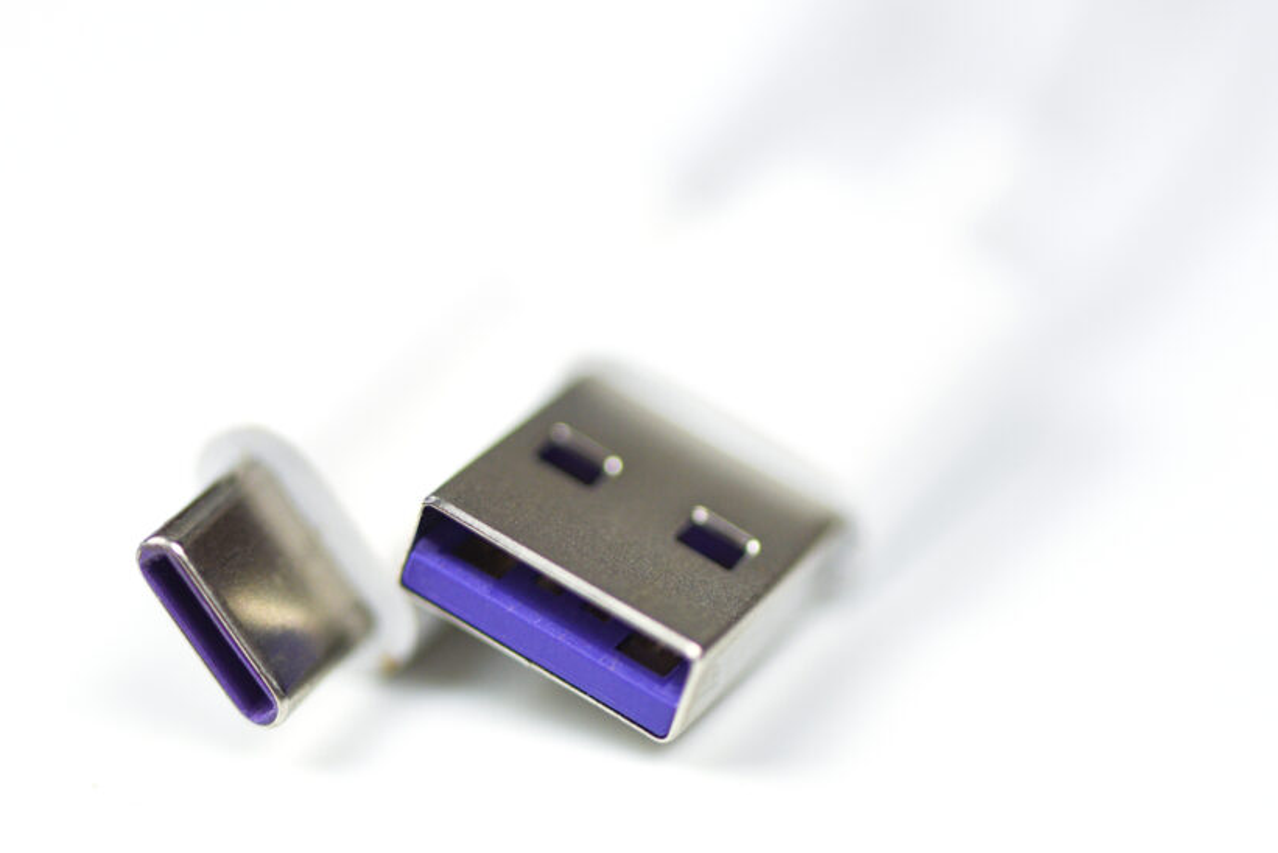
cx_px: 690
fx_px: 4652
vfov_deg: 10.5
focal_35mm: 131
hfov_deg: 15.6
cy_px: 481
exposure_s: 1/320
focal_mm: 105
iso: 500
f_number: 3.8
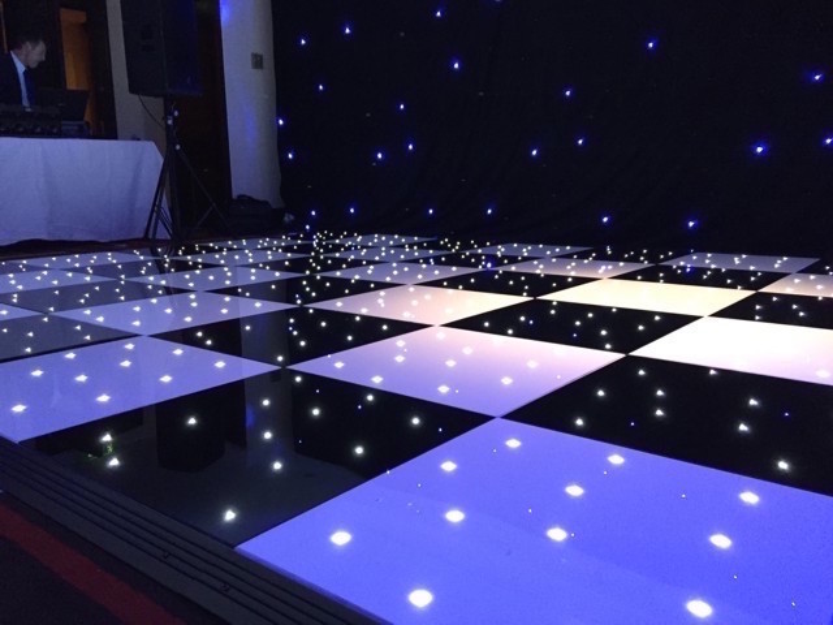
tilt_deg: -10.5
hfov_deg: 61.7
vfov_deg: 48.2
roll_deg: -0.4
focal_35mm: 29
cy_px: 312
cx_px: 416
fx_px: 698
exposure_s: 1/25
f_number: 2.2
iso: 250
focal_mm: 4.15
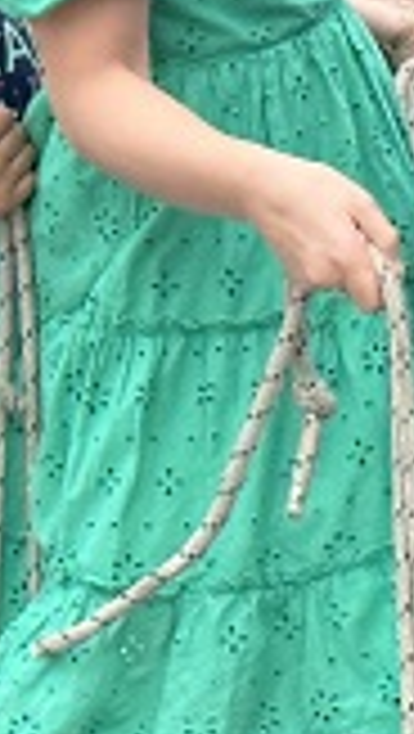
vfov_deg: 8.9
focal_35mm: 241
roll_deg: +2.0
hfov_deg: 5.0
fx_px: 4691
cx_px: -9
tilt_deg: -13.0
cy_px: 230
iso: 64
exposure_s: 1/1258
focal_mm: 6.86
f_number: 1.78
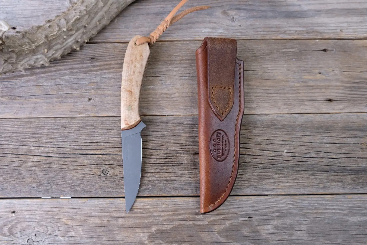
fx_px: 275
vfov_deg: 47.9
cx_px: 184
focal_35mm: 27
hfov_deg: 67.4
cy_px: 122
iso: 640
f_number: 6.4
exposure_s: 1/60
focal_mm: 18
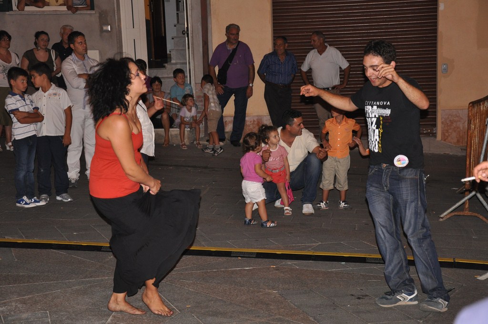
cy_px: 162
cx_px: 244
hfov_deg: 27.0
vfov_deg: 18.1
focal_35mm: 75
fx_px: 1015
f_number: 5
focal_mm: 50
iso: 800
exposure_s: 1/60
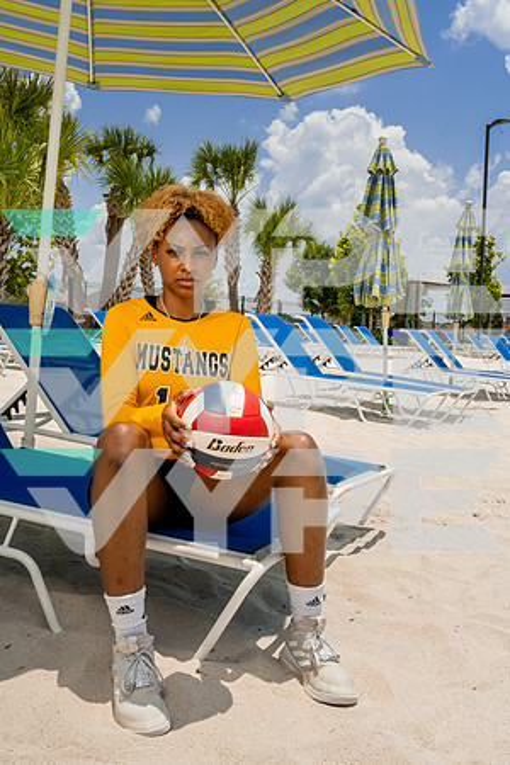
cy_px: 382
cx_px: 255
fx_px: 829
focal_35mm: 39
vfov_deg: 49.6
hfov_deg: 34.2
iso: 250
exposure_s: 1/200
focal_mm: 39
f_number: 18
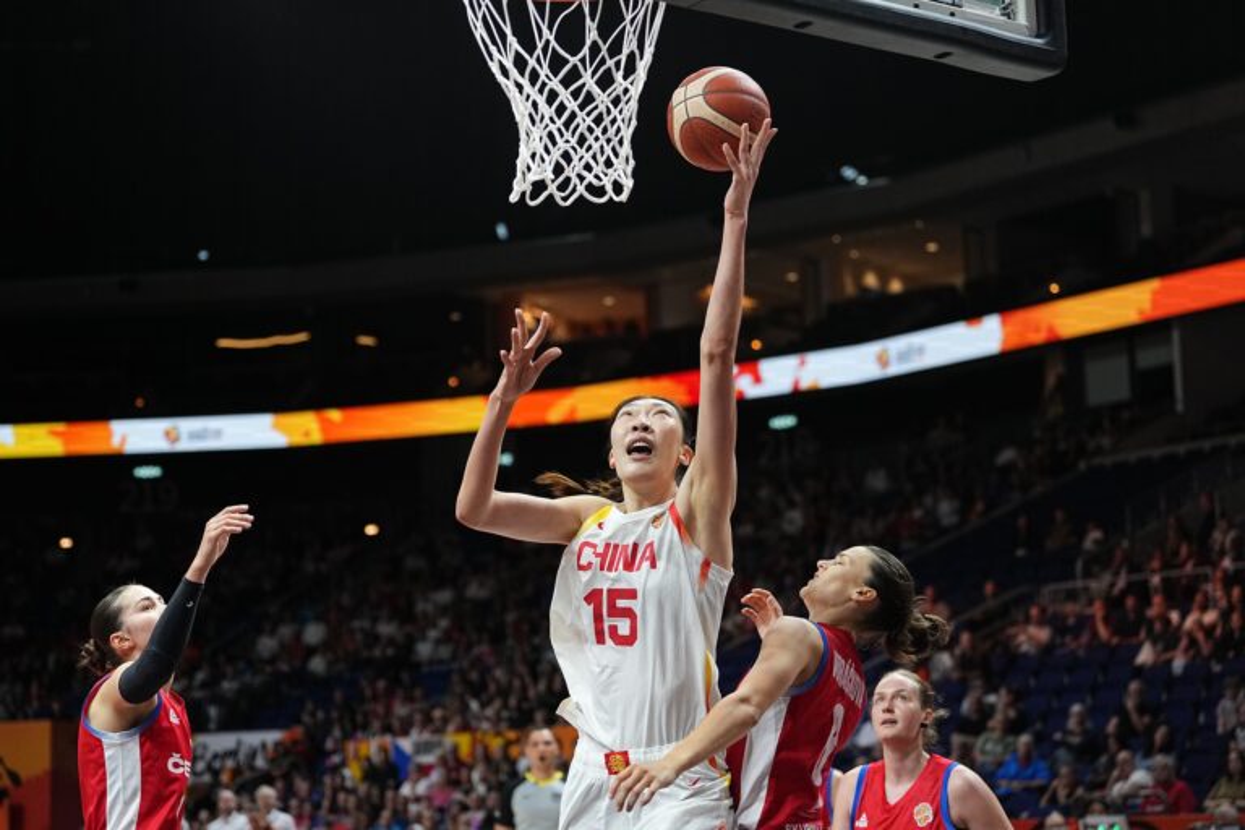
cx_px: 622
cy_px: 415
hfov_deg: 28.8
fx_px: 2421
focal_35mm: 70
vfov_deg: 19.5
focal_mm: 70
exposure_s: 1/2000
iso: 2500
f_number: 2.8
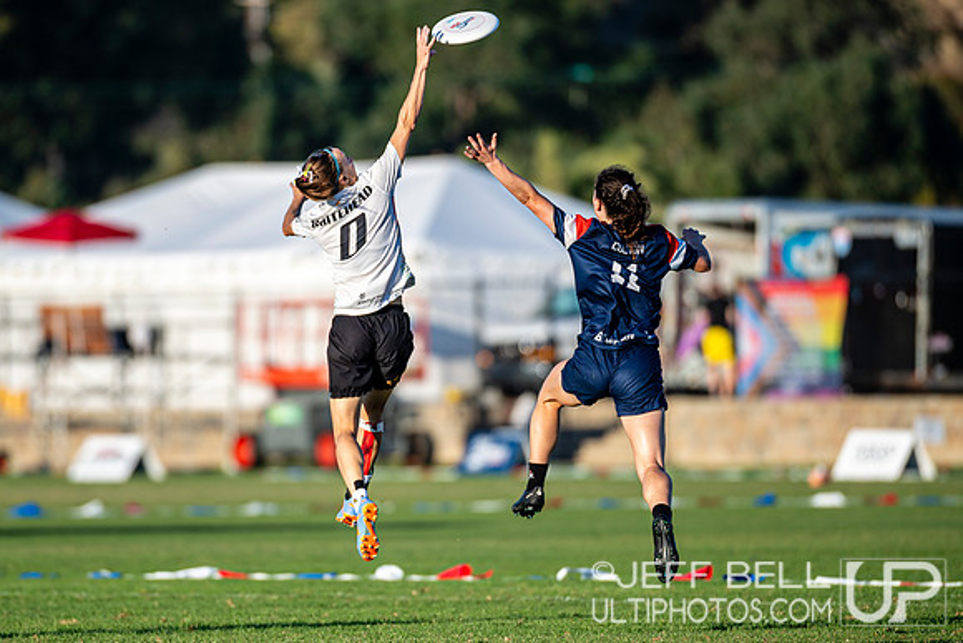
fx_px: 13097
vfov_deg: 2.8
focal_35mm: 490
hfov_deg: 4.2
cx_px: 387
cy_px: 335
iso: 100
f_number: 3.2
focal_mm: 300
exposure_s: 1/1250
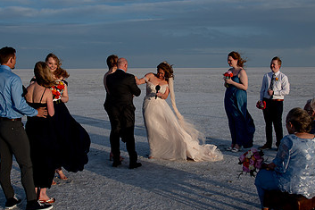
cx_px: 136
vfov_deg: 25.0
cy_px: 100
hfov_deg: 36.8
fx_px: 472
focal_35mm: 54
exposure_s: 1/400
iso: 200
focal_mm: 30
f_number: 8
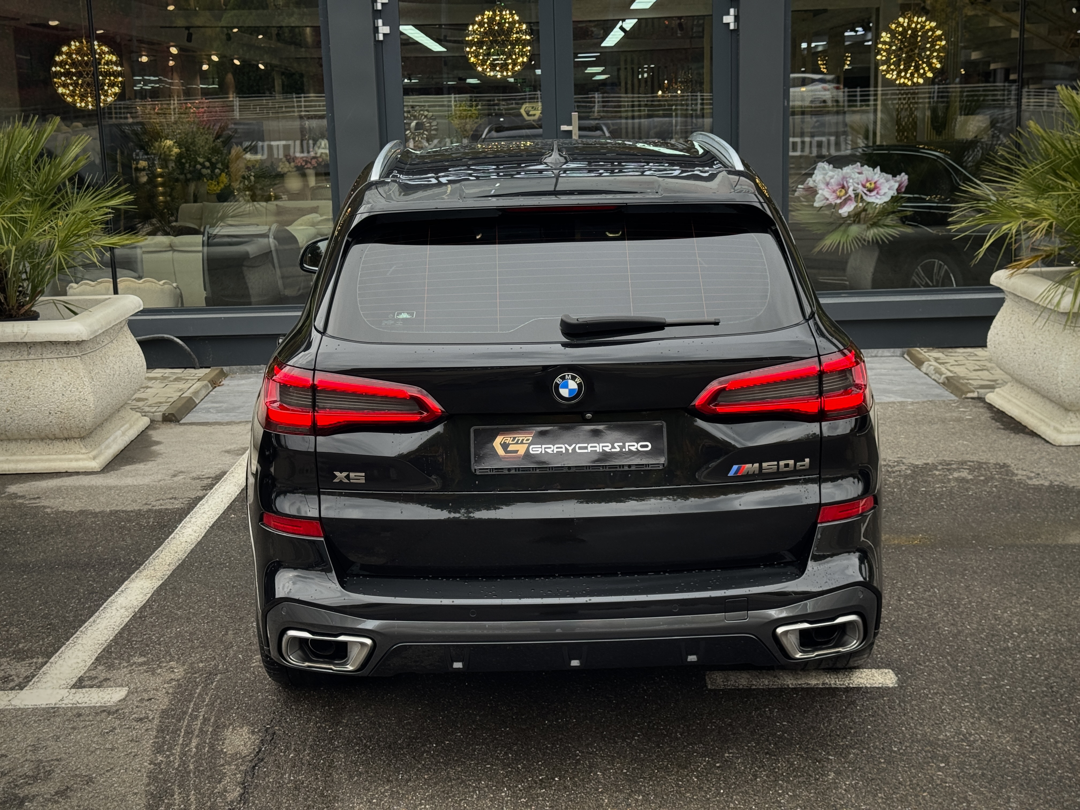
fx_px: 1498
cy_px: 405
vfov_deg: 30.3
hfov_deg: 39.7
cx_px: 540
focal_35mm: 48
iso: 64
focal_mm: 6.76
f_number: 1.78
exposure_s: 1/349
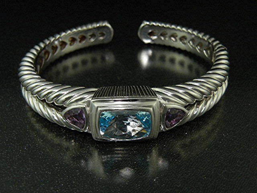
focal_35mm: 59
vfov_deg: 24.8
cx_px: 128
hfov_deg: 32.7
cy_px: 96
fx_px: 438
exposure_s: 1/30
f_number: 8
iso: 374
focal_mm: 10.6
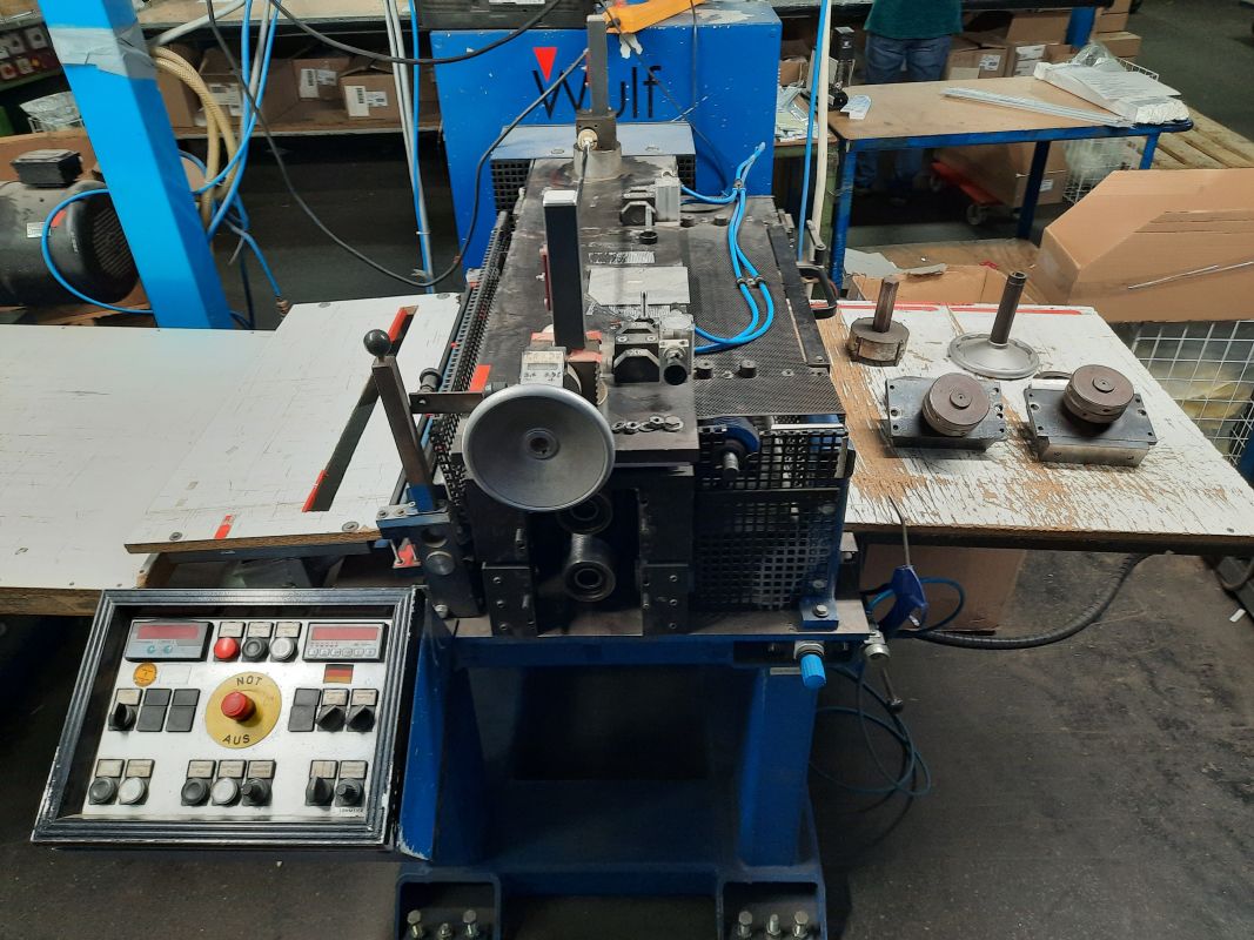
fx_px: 906
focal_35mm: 25
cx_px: 627
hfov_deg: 69.4
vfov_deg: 54.9
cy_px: 470
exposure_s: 1/50
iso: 320
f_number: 2
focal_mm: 4.6
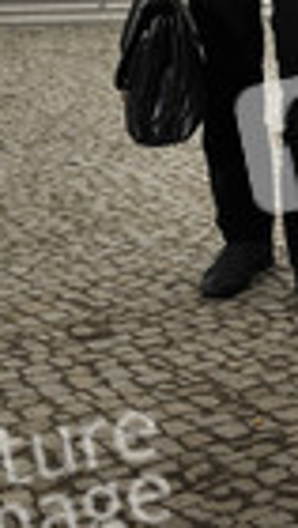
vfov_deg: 19.4
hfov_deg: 11.5
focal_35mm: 105
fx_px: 1471
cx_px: 87
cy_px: -64
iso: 250
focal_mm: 35
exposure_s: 1/250
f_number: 7.1
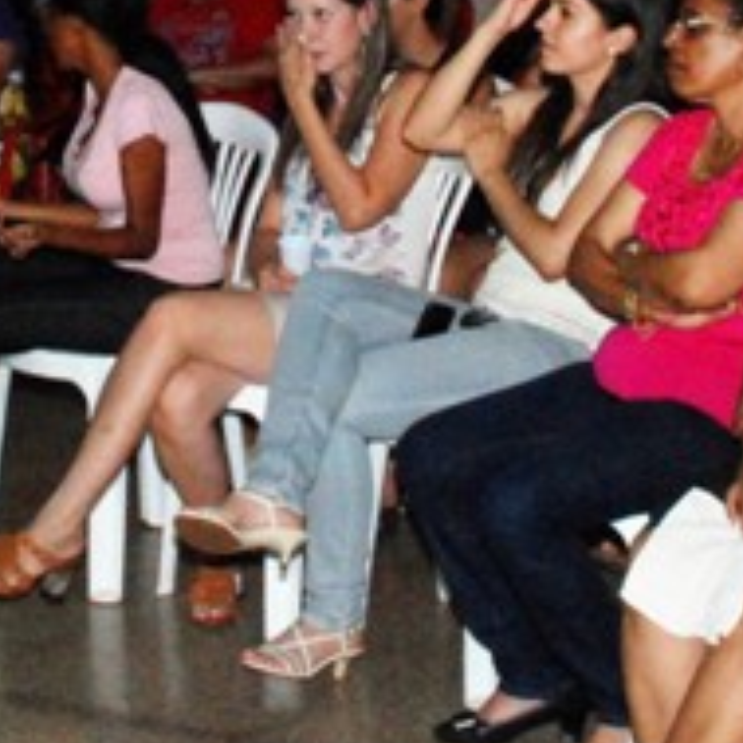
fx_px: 2890
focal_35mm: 119
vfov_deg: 14.4
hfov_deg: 14.6
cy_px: -39
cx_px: 224
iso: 1250
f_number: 14
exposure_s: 1/200
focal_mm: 22
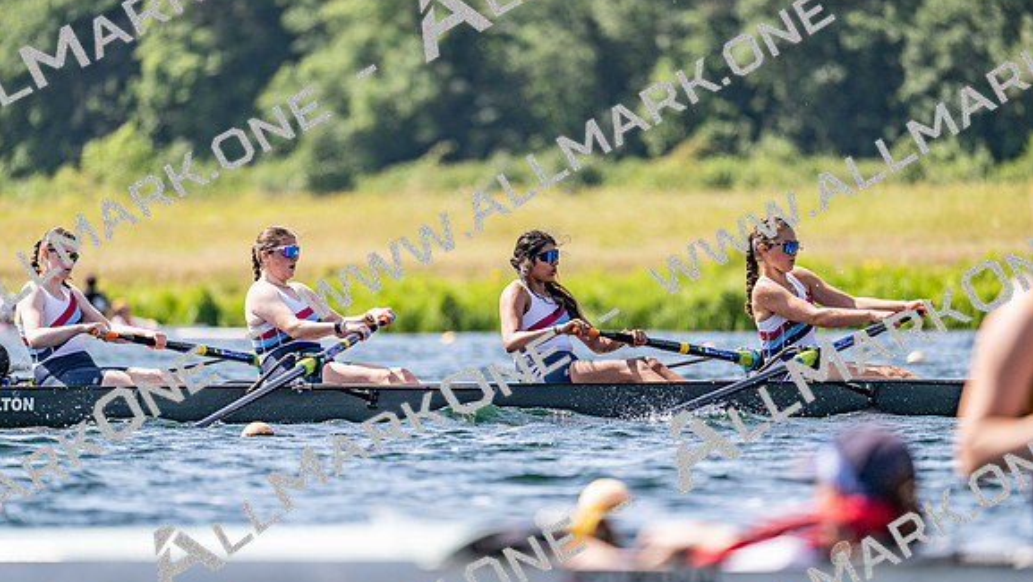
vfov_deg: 2.9
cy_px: 325
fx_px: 11535
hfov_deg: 5.1
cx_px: 517
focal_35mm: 421
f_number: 4.5
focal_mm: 400
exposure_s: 1/2500
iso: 360
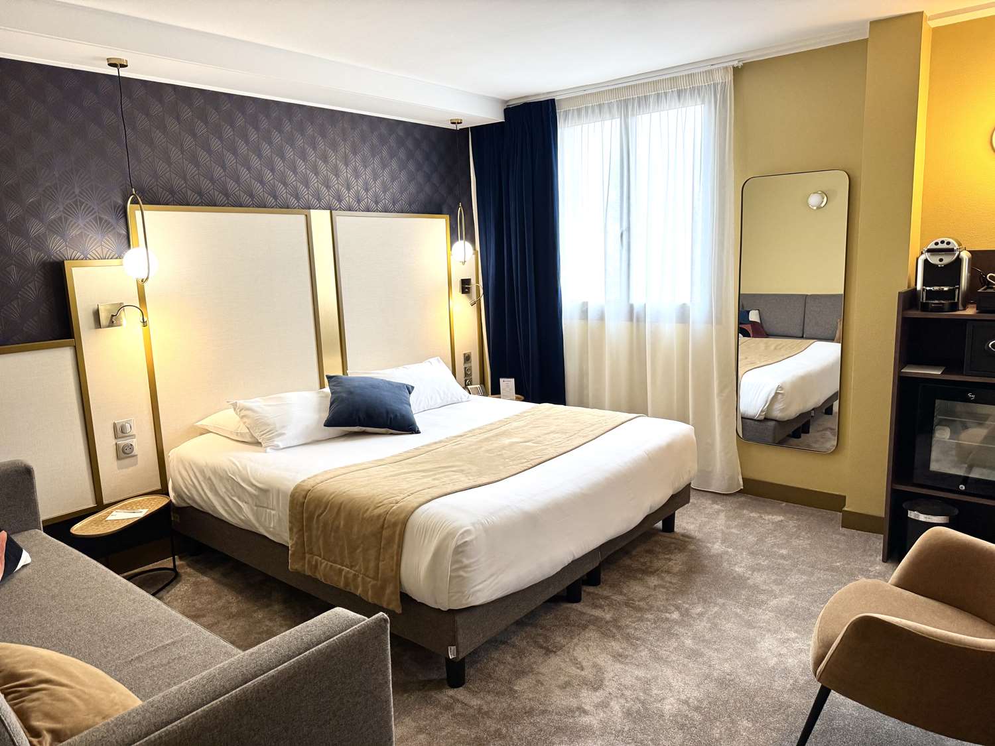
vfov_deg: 56.8
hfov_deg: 71.6
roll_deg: +2.7
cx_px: 498
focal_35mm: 24
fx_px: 690
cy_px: 373
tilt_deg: -10.0
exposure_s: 1/85
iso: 200
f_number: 1.78
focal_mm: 6.76
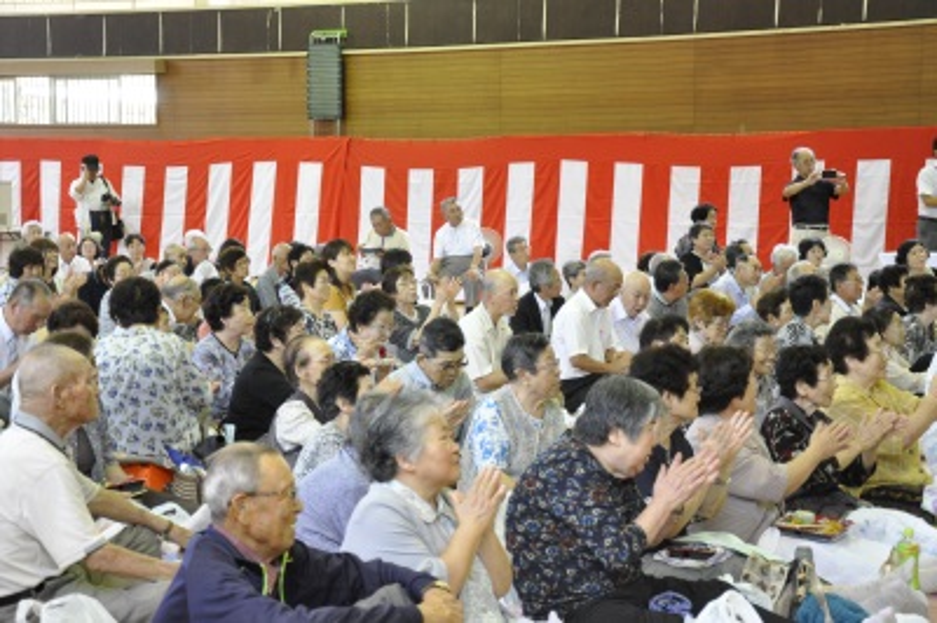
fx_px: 1872
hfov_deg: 28.1
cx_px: 468
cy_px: 312
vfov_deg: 18.9
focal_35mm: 72
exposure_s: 1/50
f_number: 4.8
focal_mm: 48
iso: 1600
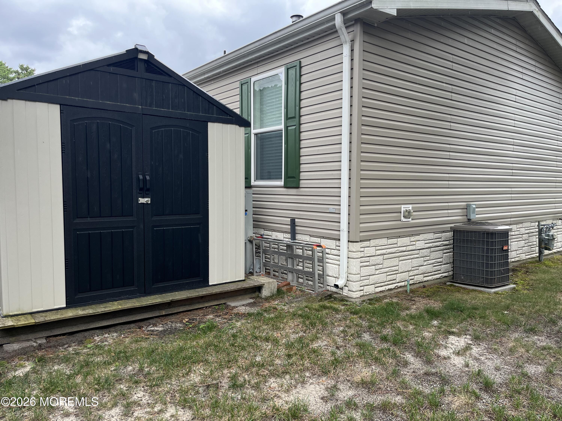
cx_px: 281
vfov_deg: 53.1
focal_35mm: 26
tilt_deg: -3.5
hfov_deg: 67.3
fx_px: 422
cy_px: 210
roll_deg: -0.5
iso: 40
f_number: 1.6
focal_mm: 5.1
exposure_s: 1/267
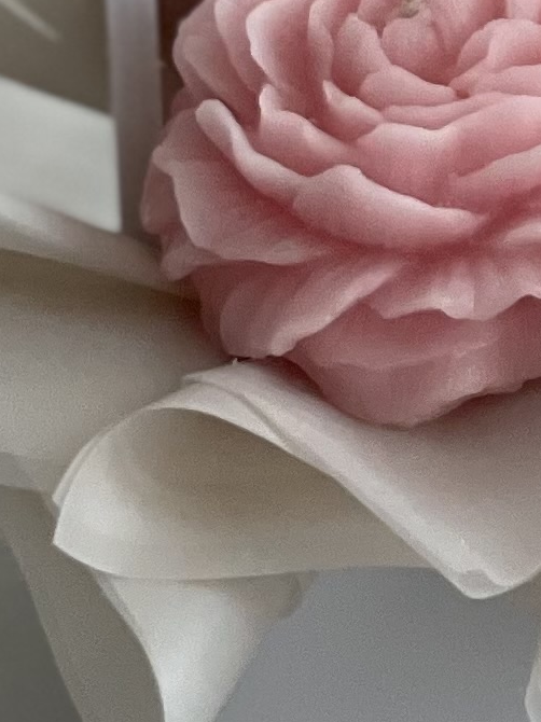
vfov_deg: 6.2
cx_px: 970
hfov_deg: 4.7
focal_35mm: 313
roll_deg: +0.0
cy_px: -547
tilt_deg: -24.1
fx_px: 6526
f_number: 2
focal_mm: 6
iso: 125
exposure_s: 1/122
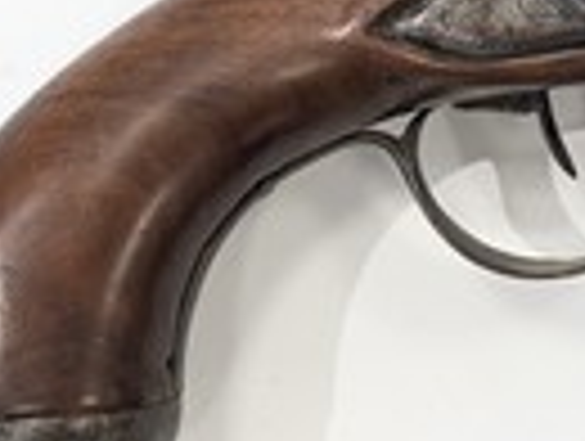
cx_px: 904
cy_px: 68
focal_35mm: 184
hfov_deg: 10.3
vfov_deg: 8.1
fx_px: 3115
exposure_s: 1/99.9
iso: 273
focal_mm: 6.81
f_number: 1.85
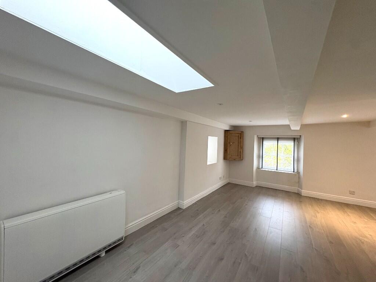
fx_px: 152
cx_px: 188
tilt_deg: +1.2
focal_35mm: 14
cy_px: 141
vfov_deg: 85.7
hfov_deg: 102.1
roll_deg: -2.0
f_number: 2.2
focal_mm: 2.22
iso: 250
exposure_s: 1/50
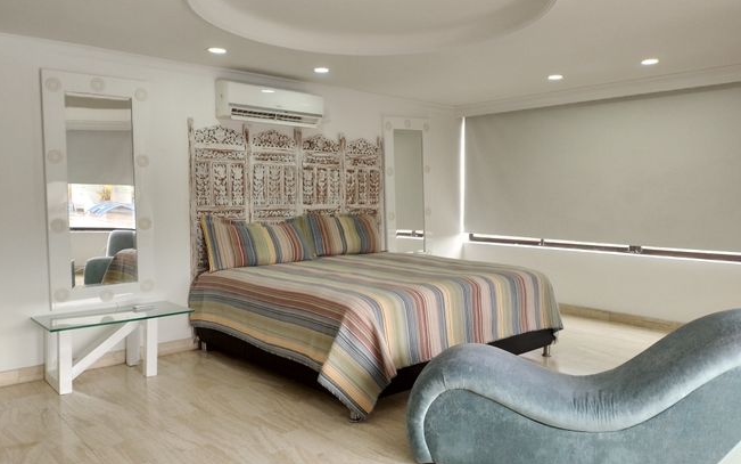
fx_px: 767
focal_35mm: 38
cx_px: 374
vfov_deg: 33.6
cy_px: 222
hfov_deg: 51.5
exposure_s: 1/50
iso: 93
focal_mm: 3.94
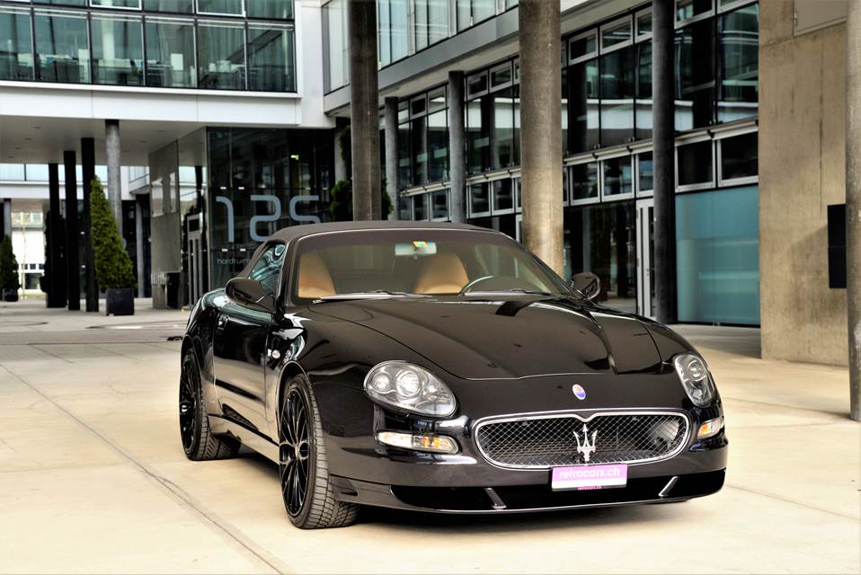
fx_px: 1388
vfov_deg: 23.4
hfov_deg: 34.5
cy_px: 288
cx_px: 430
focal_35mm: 58
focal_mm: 58
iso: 800
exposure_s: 1/80
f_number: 7.1
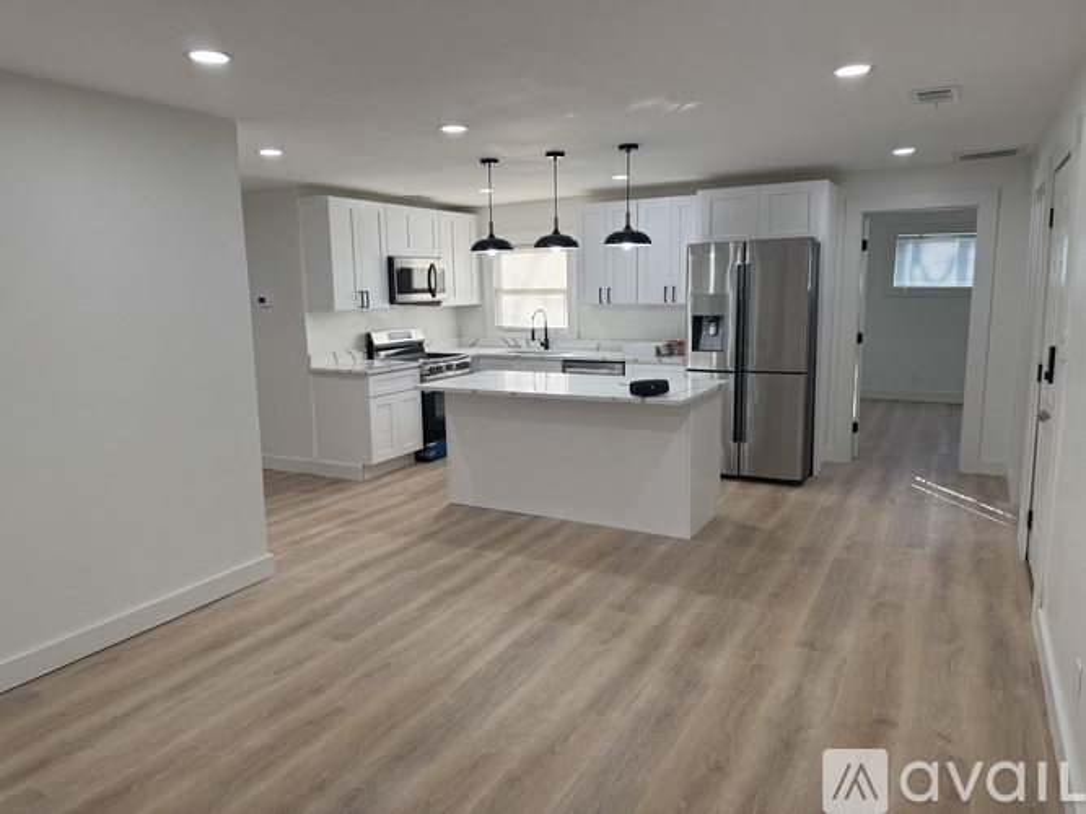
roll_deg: +0.9
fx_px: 753
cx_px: 543
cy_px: 407
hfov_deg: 71.6
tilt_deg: -9.3
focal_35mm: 24
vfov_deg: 56.8
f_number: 1.78
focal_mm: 6.76
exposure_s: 1/166
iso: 80
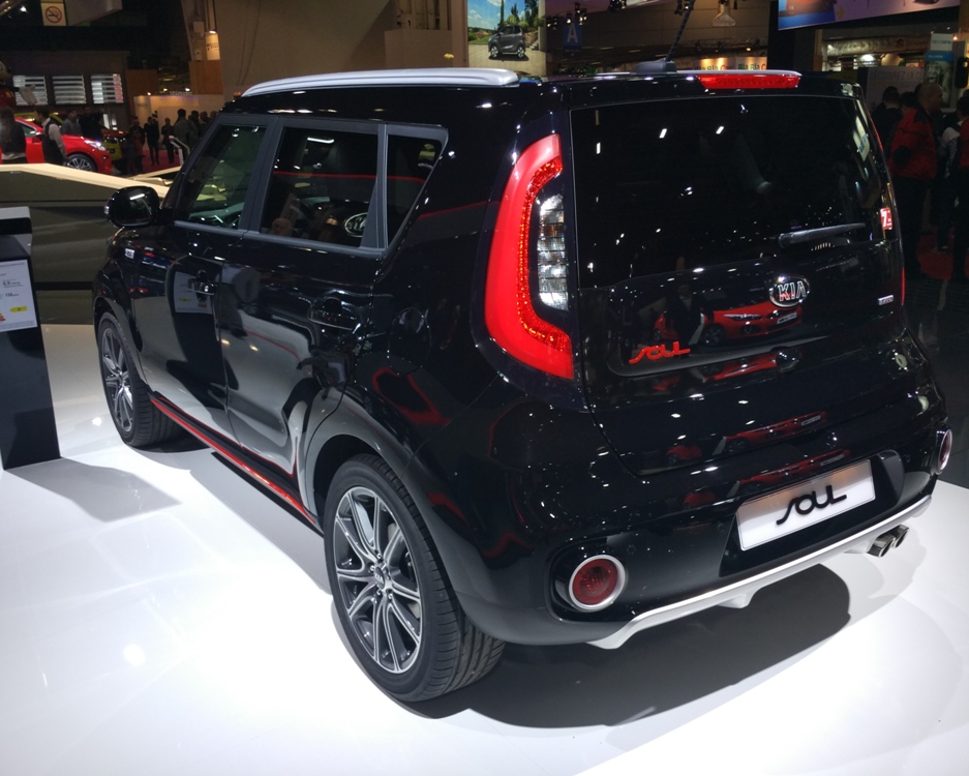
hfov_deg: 55.6
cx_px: 510
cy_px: 388
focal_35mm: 32
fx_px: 918
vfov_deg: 45.8
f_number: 2
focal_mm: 4.12
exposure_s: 1/106
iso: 100
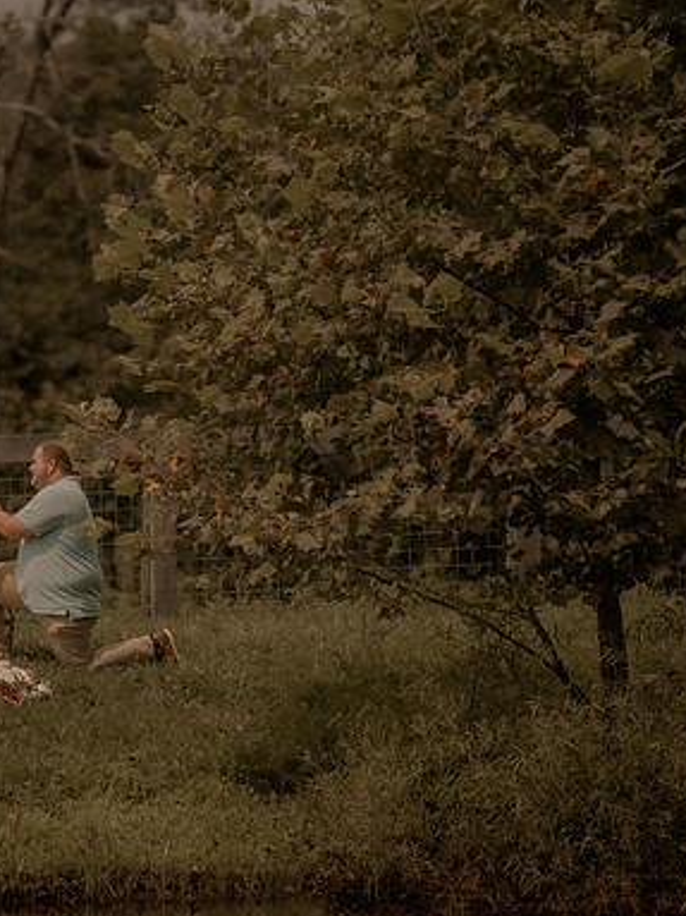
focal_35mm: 291
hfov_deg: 5.1
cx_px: 143
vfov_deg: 6.8
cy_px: 459
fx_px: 7693
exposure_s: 1/1600
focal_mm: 200
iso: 125
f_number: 2.8
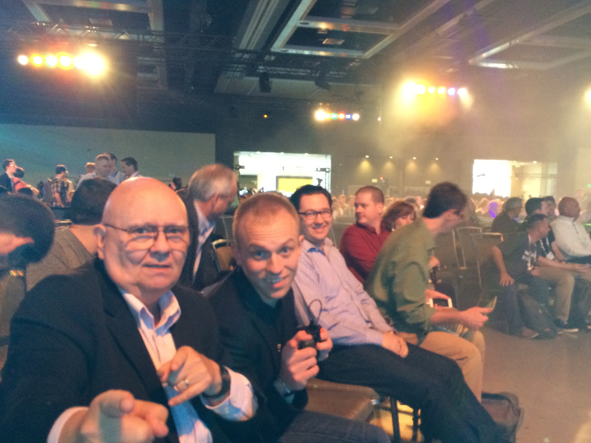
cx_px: 306
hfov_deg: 51.3
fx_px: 615
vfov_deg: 39.6
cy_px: 253
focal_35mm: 36
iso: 320
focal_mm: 4.12
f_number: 2.2
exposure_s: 1/15
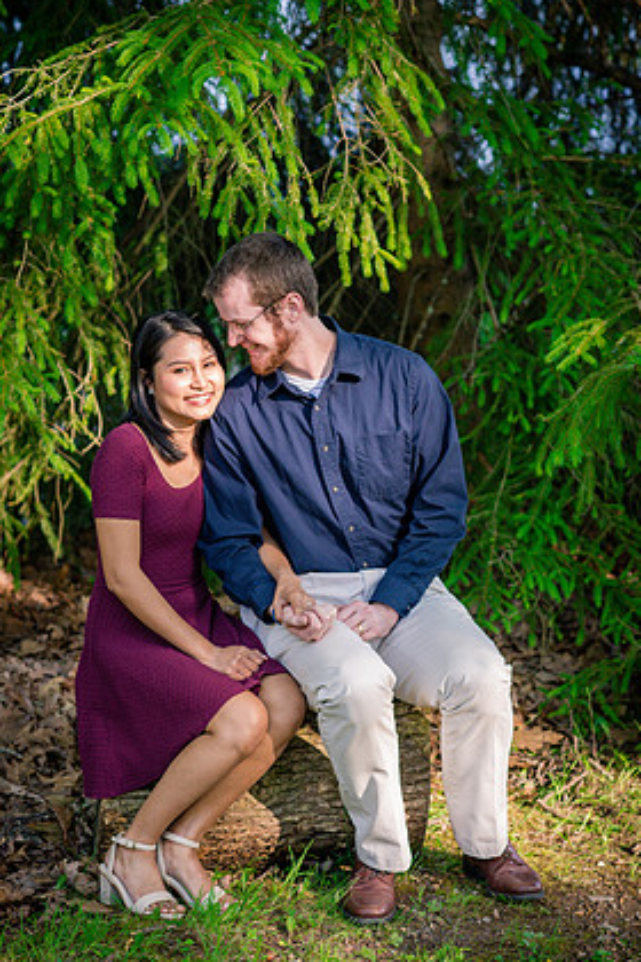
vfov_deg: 22.4
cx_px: 304
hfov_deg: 15.0
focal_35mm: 91
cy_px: 502
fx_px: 2430
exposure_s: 1/400
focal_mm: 85
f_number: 3.5
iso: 800
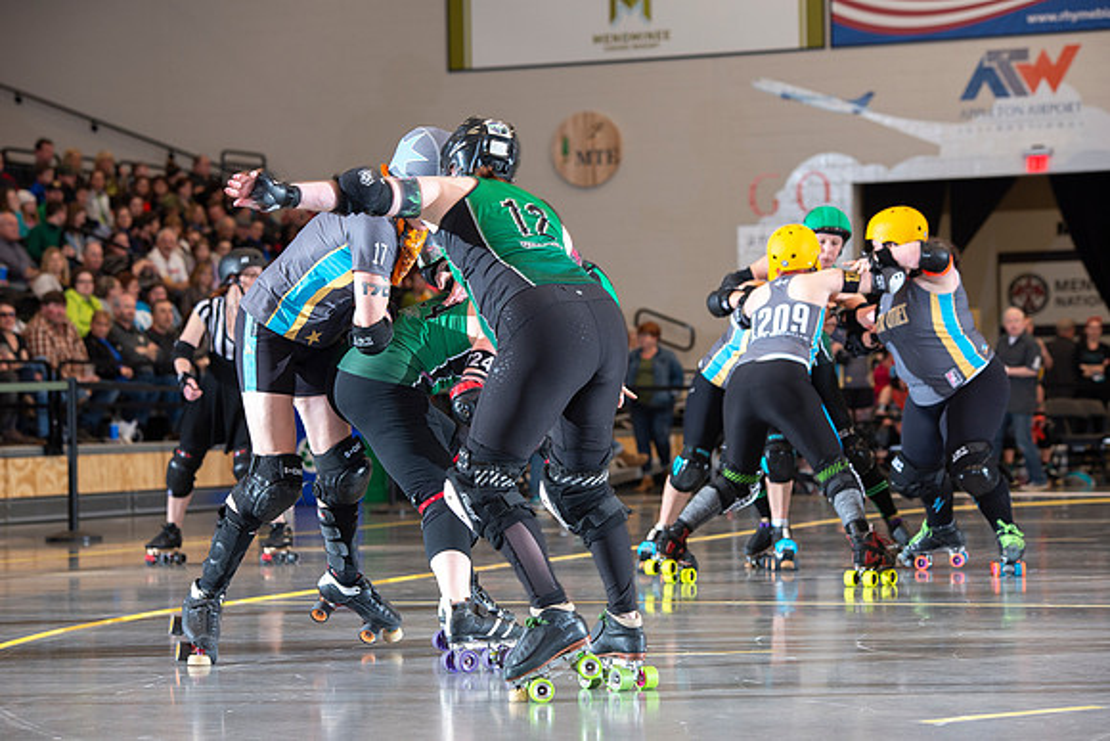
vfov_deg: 12.2
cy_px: 370
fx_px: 3454
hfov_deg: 18.3
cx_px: 555
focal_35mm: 112
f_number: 5.6
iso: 640
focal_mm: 112
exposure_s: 1/160
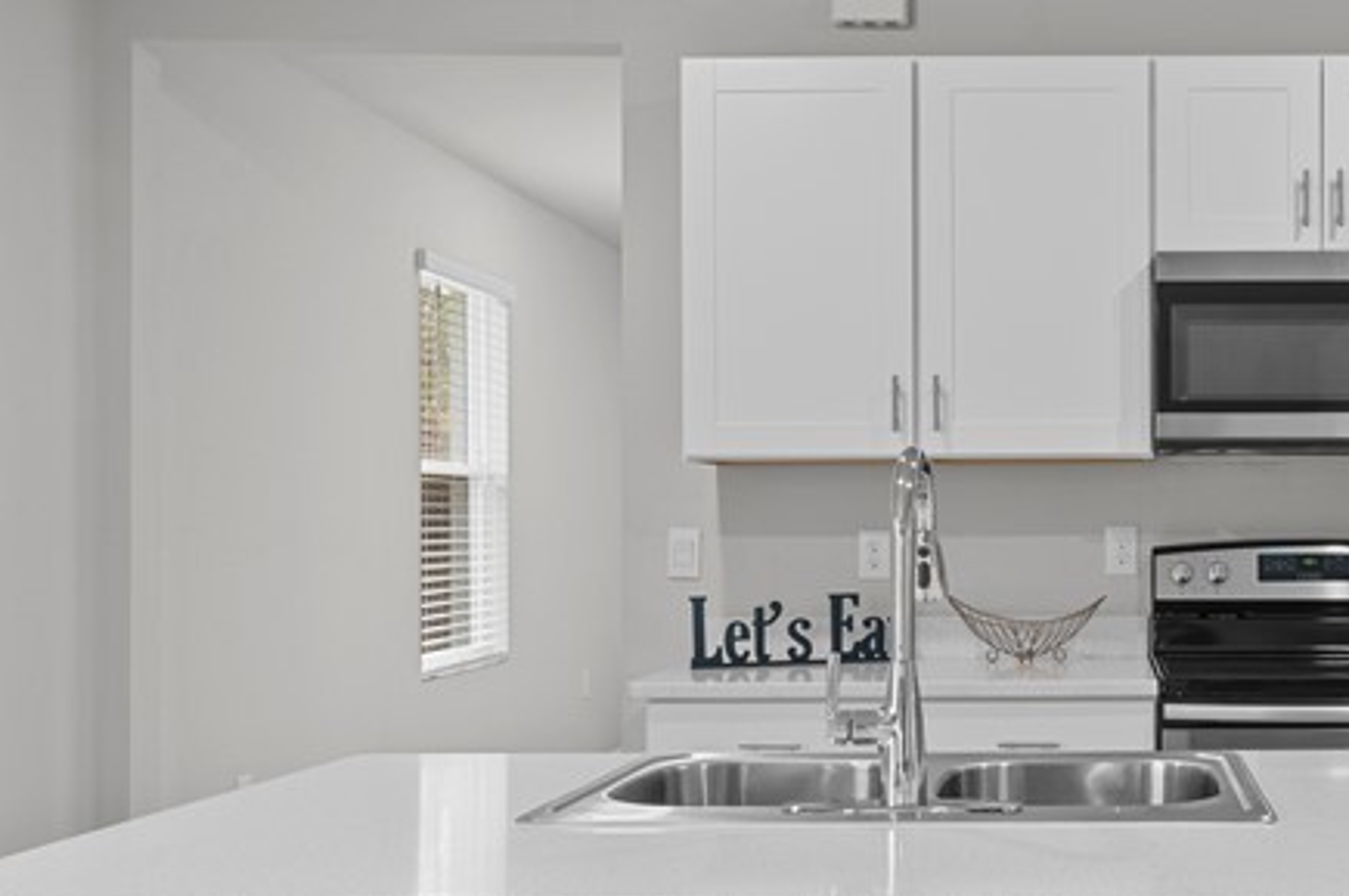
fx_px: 1684
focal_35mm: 45
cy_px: 501
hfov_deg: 41.4
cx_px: 1112
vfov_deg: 29.8
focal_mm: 18
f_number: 10
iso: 320
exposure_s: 1/2
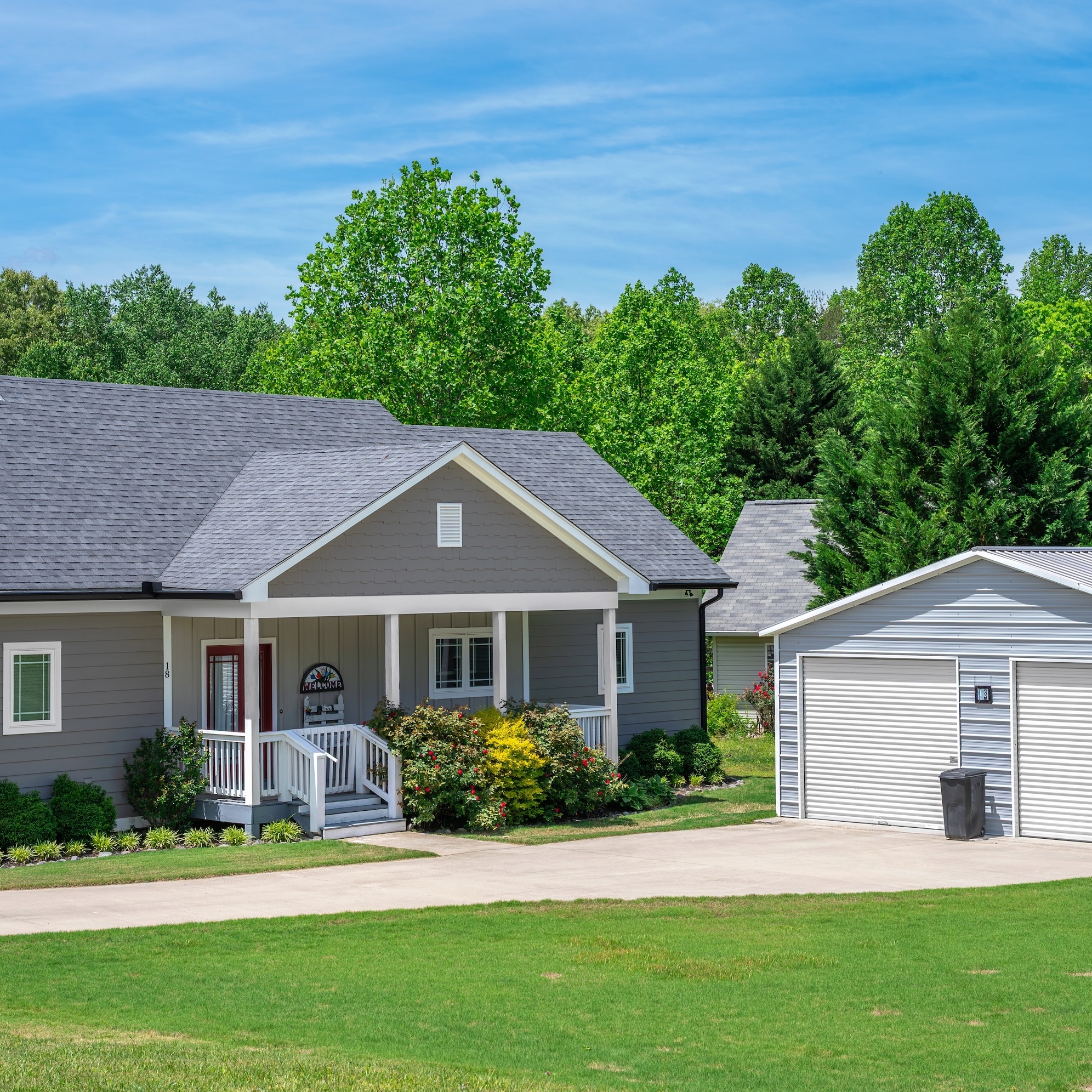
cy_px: 547
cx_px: 512
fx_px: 2284
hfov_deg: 26.9
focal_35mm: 64
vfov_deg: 26.9
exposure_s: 1/320
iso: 100
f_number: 7.1
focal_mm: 50
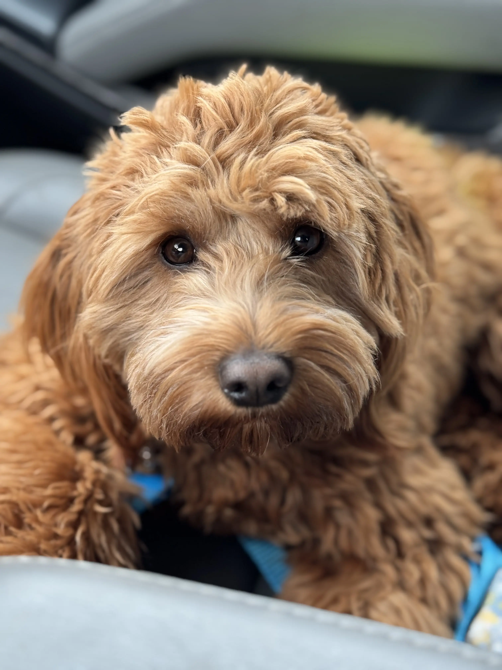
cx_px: 251
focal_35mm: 48
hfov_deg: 30.3
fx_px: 928
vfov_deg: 39.7
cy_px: 335
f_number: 1.78
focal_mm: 6.76
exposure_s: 1/76
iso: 100
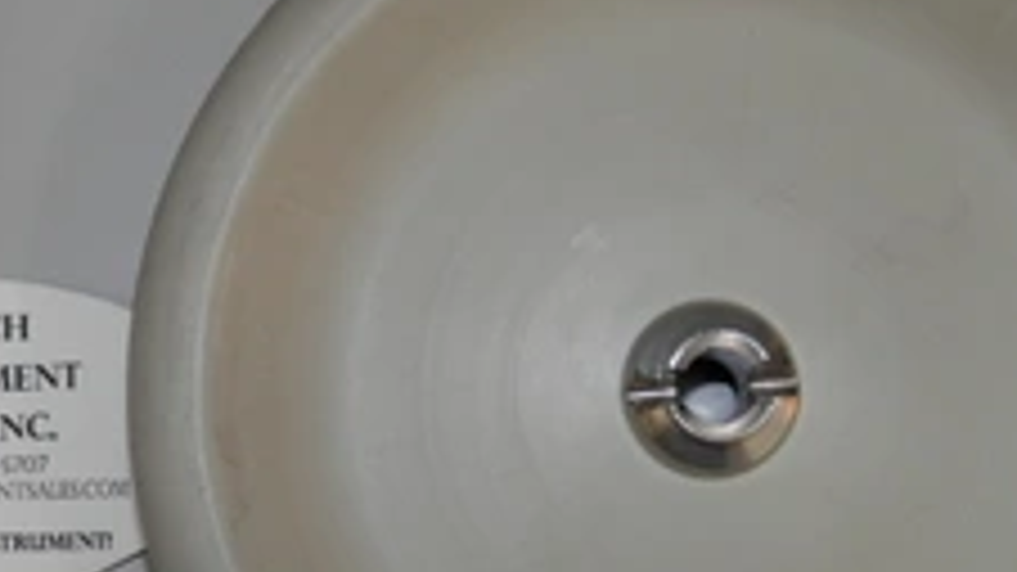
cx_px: 508
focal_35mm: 77
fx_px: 2076
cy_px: 351
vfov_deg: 15.7
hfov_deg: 27.5
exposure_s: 1/40
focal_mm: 7.3
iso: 100
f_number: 3.7
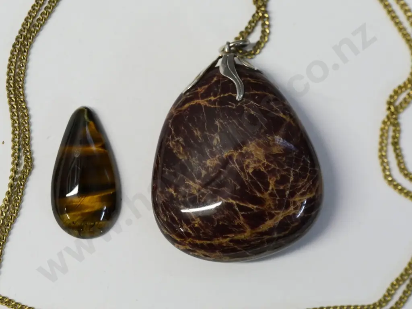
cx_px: 206
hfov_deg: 16.4
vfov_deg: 12.3
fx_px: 1428
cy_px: 154
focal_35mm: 120
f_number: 5
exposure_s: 1/100
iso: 3200
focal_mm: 60
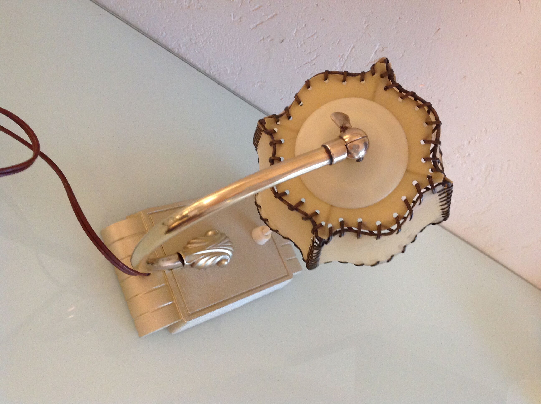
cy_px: 202
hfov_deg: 52.7
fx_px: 546
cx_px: 270
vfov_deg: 40.6
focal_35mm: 35
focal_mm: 4.28
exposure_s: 1/17
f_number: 2.4
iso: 320
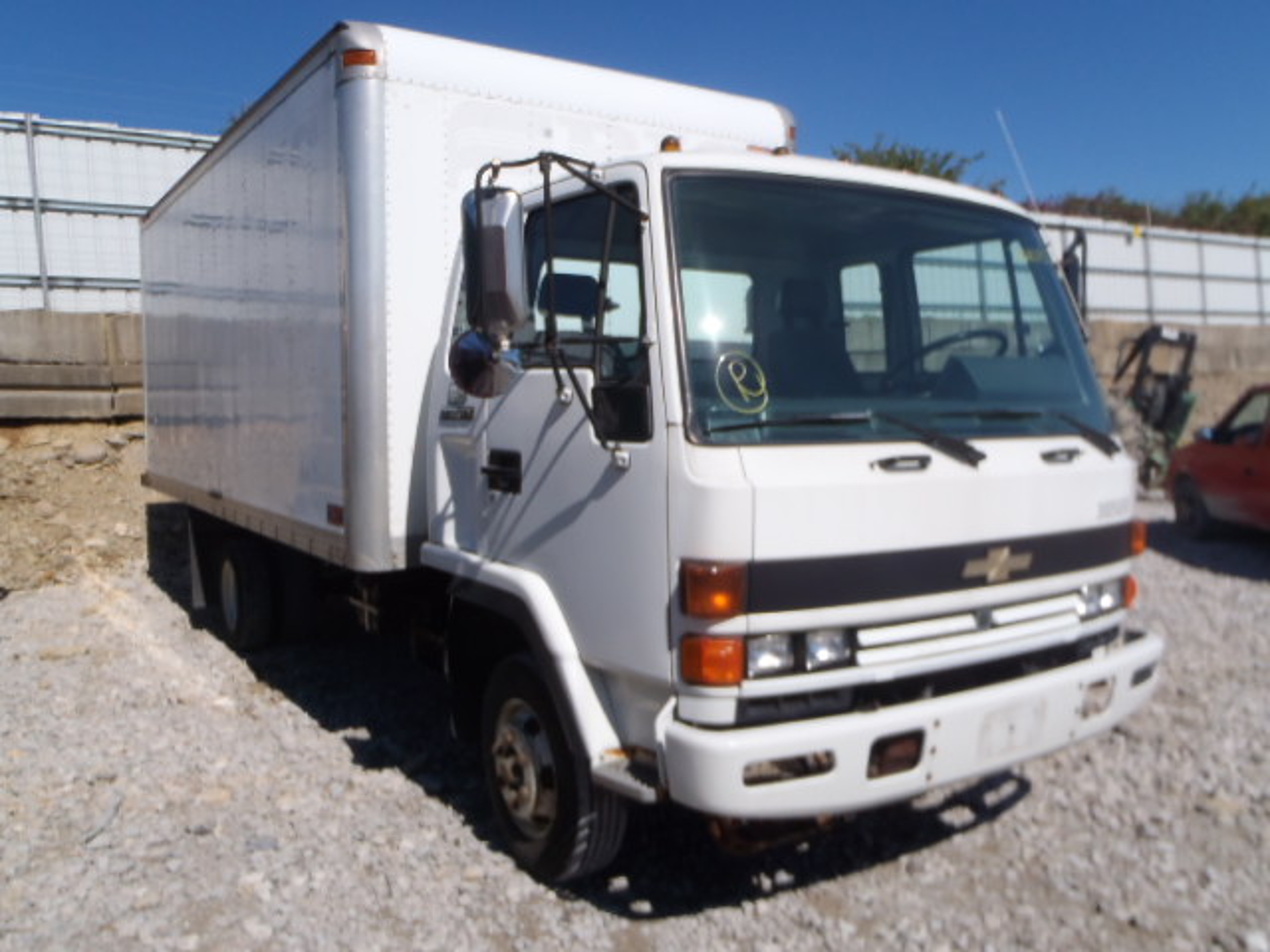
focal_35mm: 28
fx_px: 1027
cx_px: 635
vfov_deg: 49.7
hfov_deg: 63.4
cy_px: 476
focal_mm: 5
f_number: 5.6
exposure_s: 1/640
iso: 80
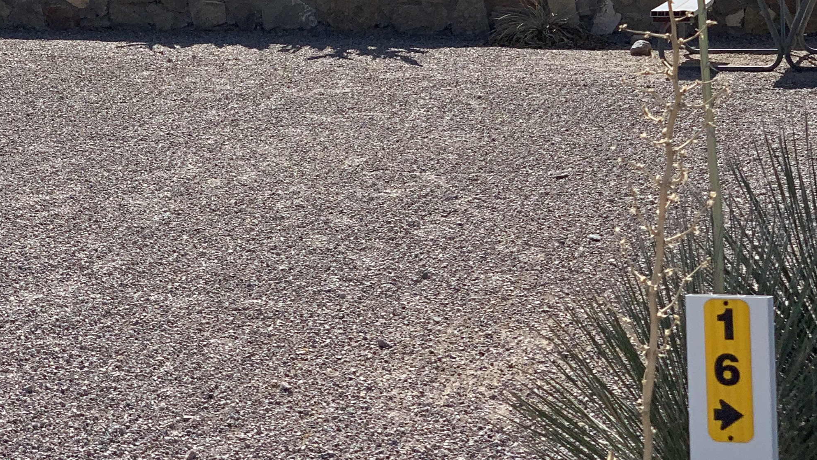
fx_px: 2491
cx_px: 302
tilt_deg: -1.0
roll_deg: +0.4
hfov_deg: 18.6
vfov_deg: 10.4
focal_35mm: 115
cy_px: -102
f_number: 2.4
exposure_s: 1/2283
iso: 16
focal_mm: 6
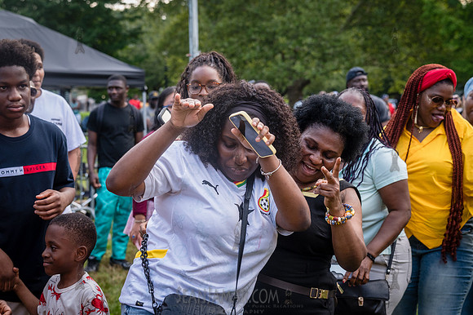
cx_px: 222
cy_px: 156
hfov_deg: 35.4
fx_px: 741
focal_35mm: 56
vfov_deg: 24.0
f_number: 4
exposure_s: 1/640
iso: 1000
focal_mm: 51
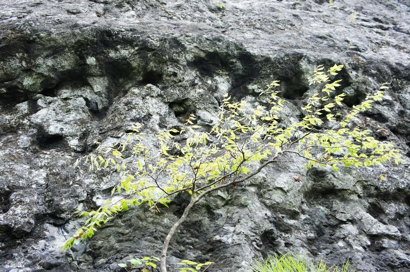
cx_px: 205
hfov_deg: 51.3
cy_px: 136
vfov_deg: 35.4
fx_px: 427
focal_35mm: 38
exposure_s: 1/60
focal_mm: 25
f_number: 5
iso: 200
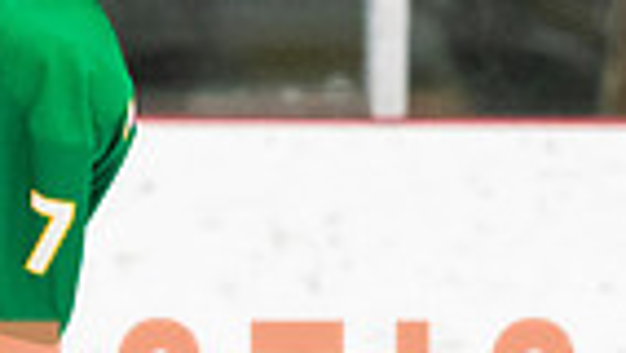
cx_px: 57
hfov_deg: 1.9
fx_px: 18465
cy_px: 278
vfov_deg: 1.1
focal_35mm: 1112
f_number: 2.8
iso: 3200
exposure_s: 1/800
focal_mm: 200
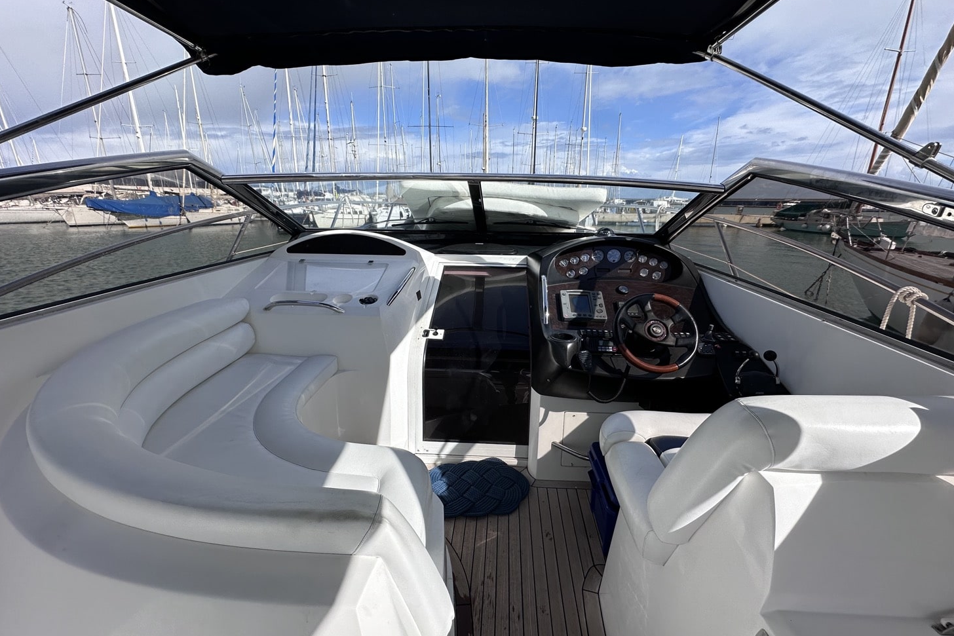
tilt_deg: -17.9
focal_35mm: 15
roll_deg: -0.8
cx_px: 486
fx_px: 398
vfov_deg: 77.3
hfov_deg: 100.4
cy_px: 327
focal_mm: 2.22
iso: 40
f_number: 2.2
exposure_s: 1/2132
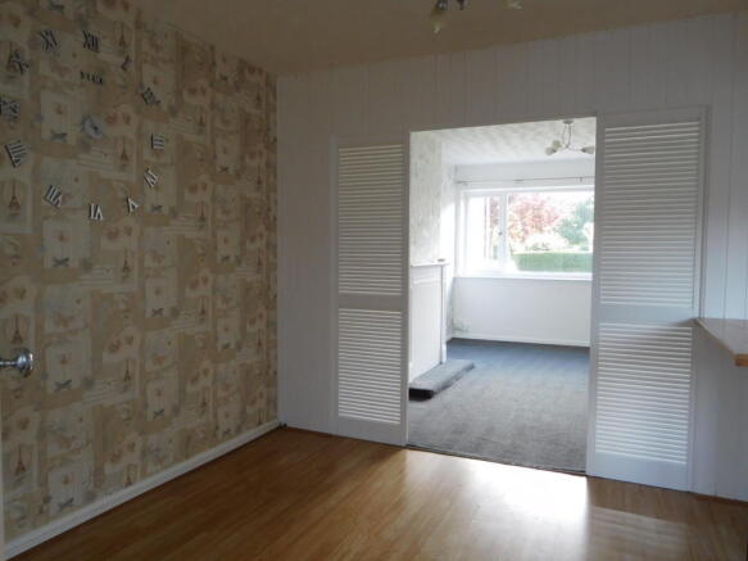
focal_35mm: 25
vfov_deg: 54.9
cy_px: 280
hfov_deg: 69.4
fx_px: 540
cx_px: 374
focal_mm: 4.5
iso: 140
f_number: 3.4
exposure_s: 1/30
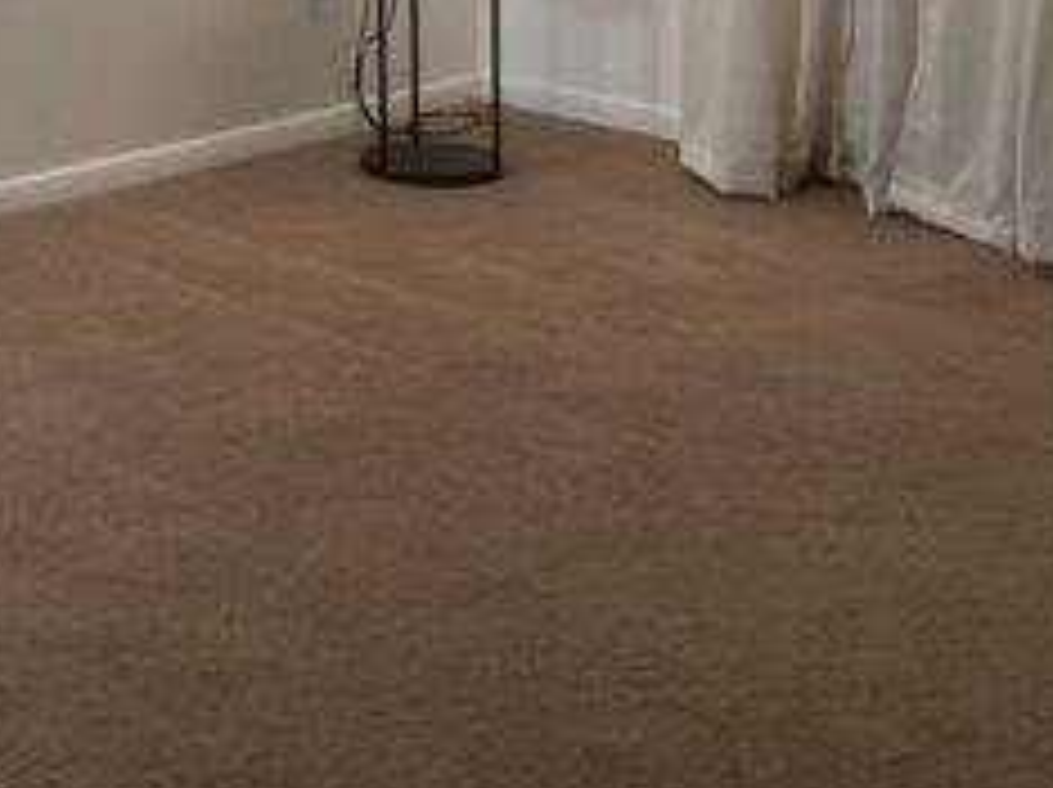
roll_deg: +0.6
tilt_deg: -3.0
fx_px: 2705
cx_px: -108
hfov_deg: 20.9
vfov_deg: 15.2
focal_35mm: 89
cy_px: -423
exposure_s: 1/120
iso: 125
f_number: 1.8
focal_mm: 4.25
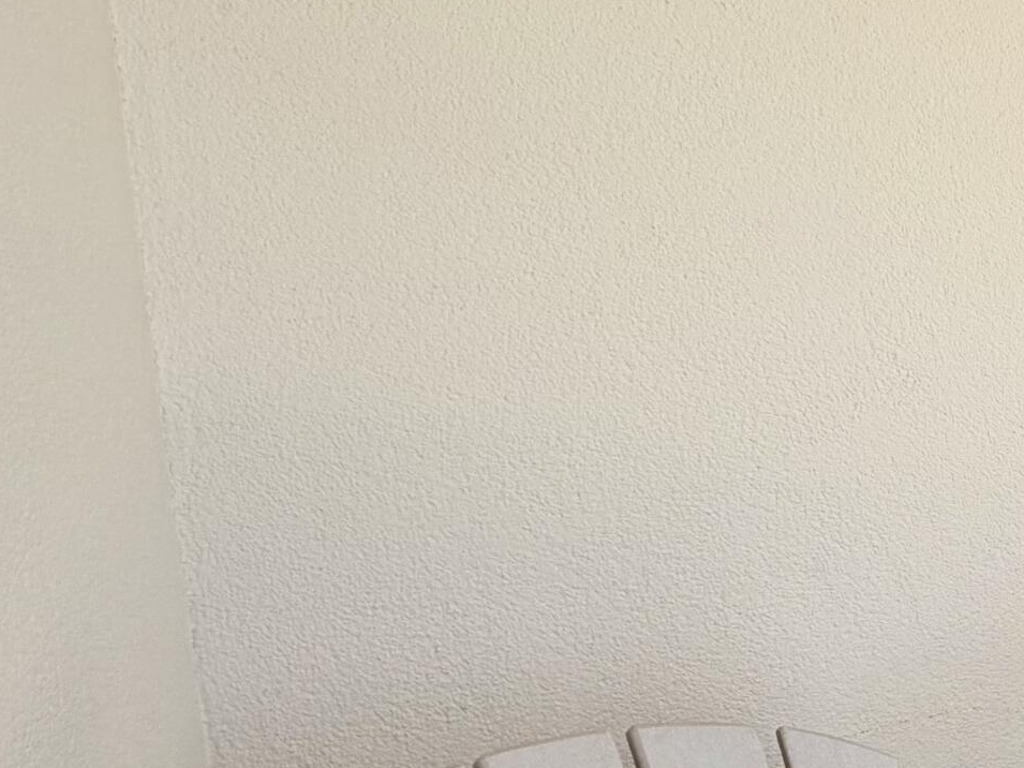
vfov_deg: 32.9
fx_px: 1301
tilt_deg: -4.4
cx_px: 1390
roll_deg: +2.1
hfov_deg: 31.2
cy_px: 392
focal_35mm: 44
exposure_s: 1/250
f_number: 2.2
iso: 40
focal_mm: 2.22
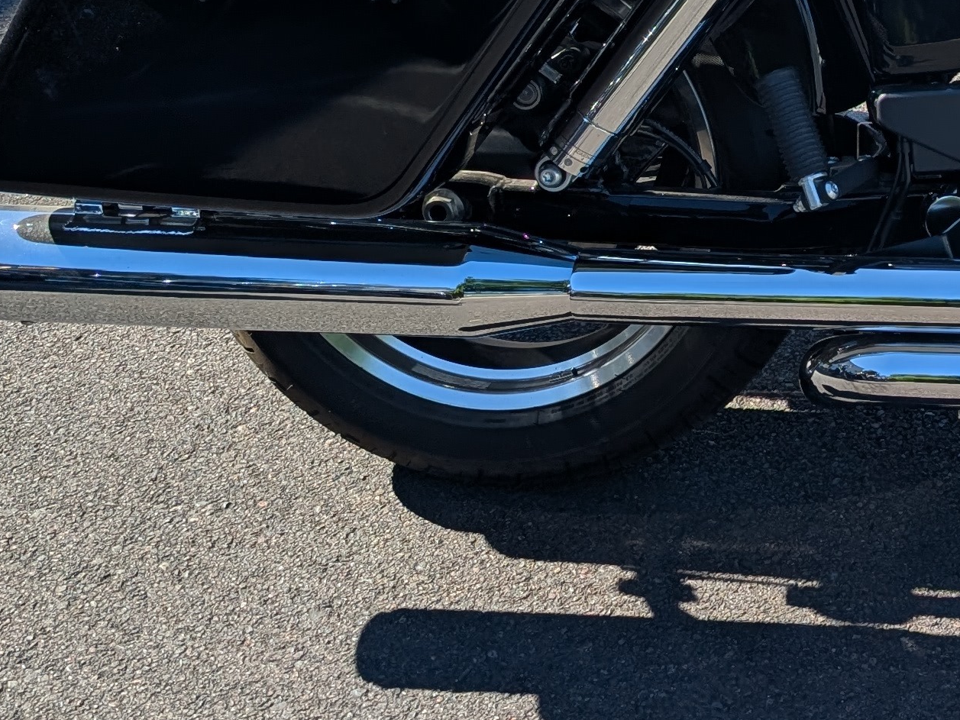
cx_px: 1220
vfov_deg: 17.8
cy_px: -186
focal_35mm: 78
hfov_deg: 22.6
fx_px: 2163
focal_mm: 6.9
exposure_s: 1/696
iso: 22
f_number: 1.68
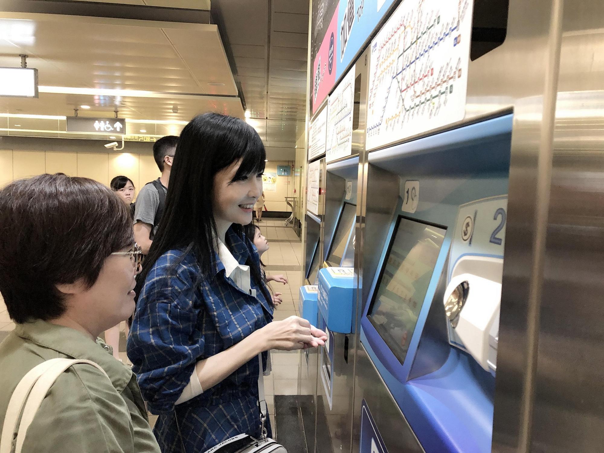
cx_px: 302
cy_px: 226
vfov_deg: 49.7
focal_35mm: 28
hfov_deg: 63.4
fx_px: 489
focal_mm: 3.99
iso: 100
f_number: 1.8
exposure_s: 1/15
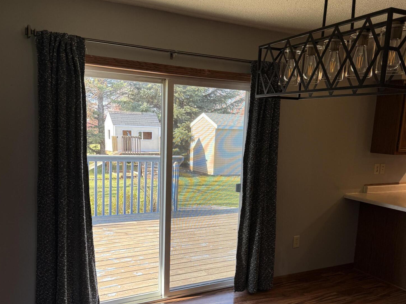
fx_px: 387
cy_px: 197
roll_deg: -1.5
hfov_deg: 55.3
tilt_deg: -10.5
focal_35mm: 33
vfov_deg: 42.5
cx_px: 197
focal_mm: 6.76
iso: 80
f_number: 1.78
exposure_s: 1/133
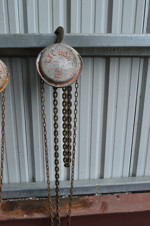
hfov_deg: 39.9
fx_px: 207
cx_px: 75
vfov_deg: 57.3
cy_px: 113
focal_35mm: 33
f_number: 7.1
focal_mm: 22
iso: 400
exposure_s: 1/30
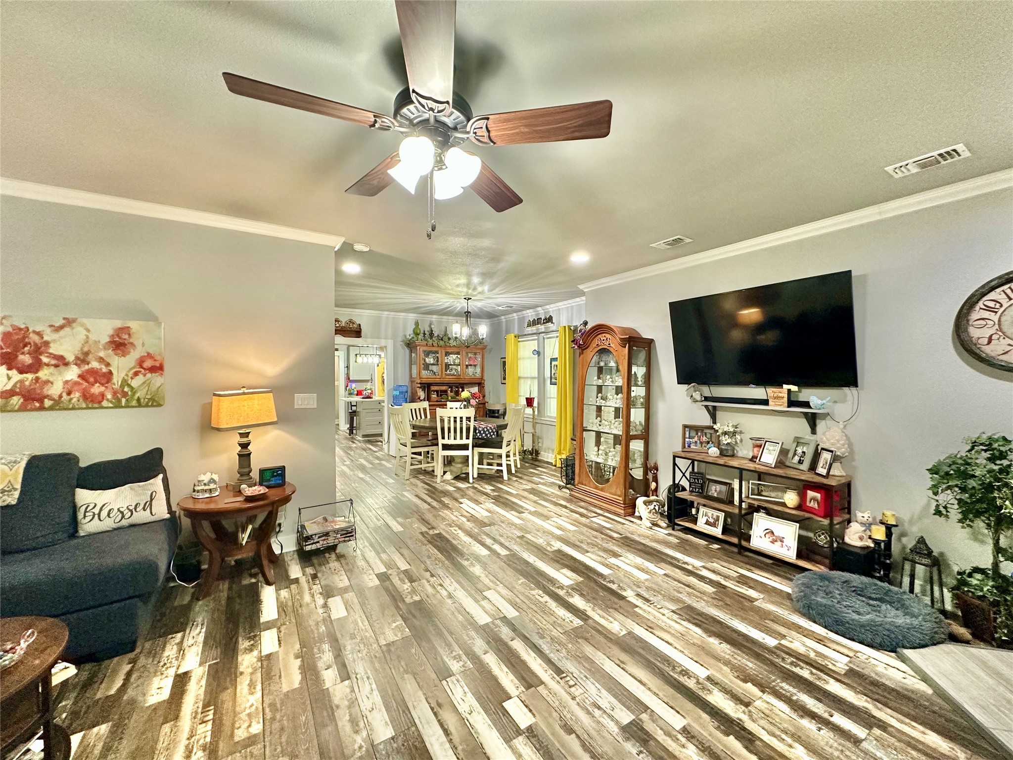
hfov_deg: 102.1
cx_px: 506
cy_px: 380
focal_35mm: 14
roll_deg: -0.1
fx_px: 410
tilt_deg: -0.4
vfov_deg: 85.7
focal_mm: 2.22
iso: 400
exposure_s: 1/60
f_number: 2.2
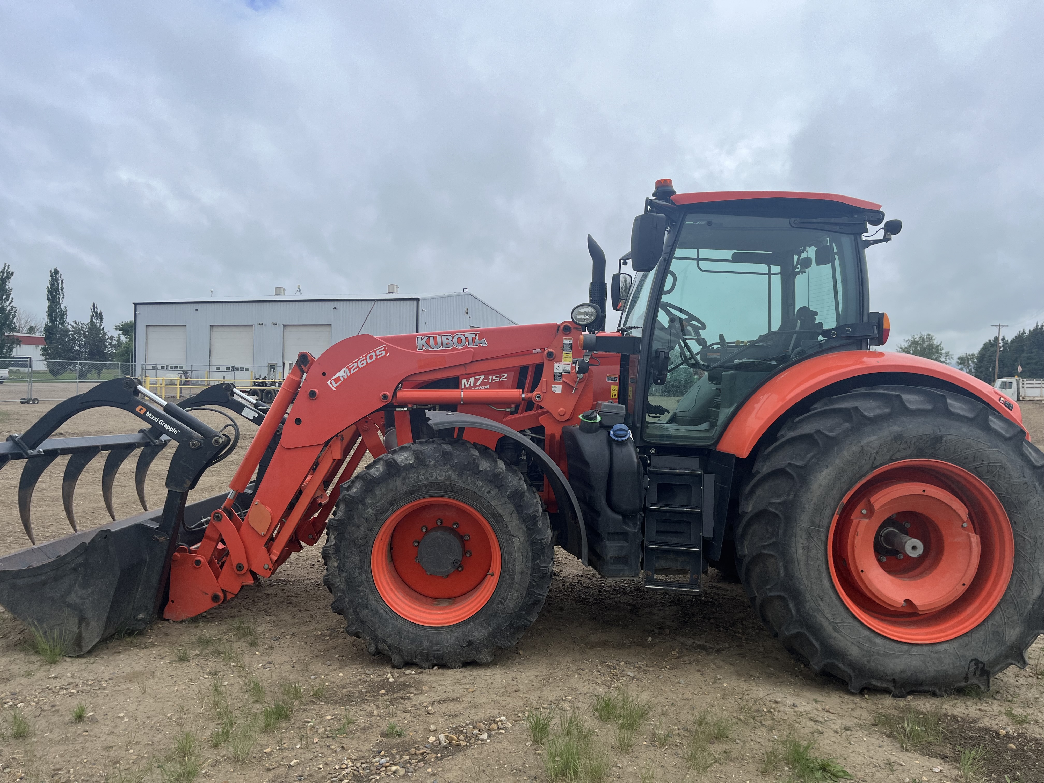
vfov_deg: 53.1
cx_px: 522
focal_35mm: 26
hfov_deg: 67.3
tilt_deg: -0.4
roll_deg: -1.6
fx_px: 784
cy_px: 392
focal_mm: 5.1
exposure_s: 1/2825
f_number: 1.6
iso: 50
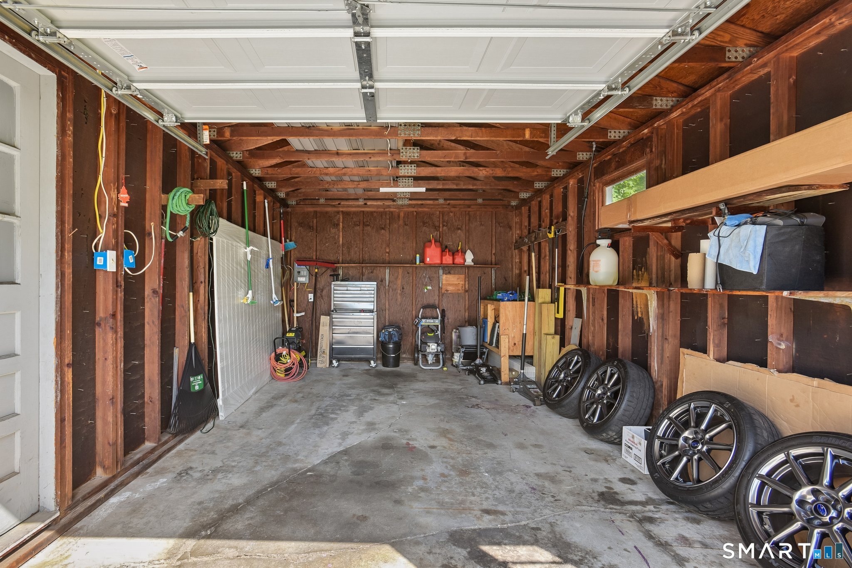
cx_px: 426
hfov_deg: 93.3
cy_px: 284
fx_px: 402
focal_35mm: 17
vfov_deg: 70.4
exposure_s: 1/30
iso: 400
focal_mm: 17
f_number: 11
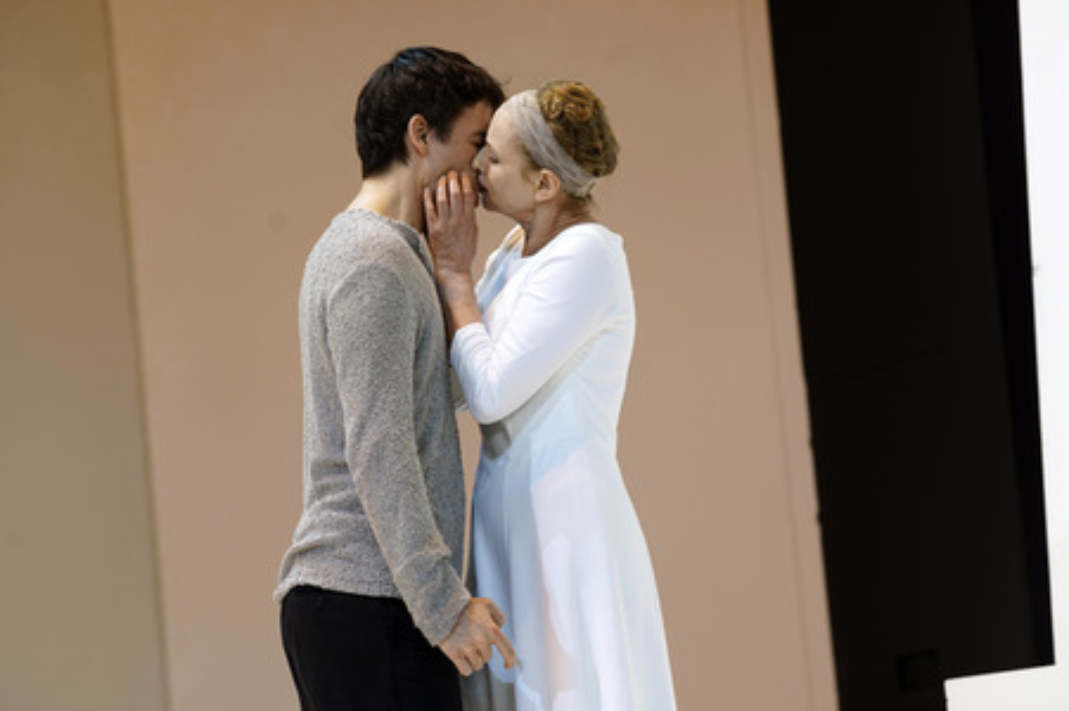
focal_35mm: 200
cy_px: 356
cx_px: 534
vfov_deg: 6.9
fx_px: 5934
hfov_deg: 10.3
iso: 640
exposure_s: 1/100
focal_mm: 200
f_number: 4.5
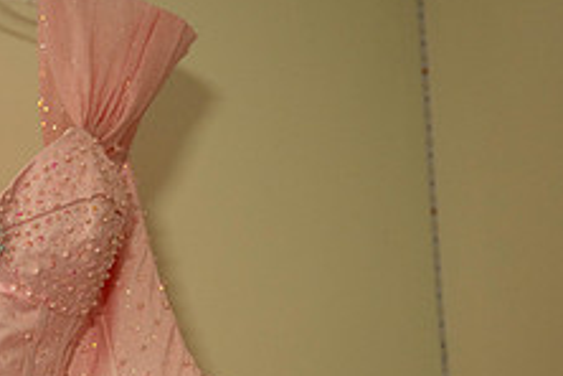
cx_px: -20
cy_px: 372
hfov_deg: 18.5
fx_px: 1673
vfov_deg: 12.6
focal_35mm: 107
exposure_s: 1/200
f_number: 2.8
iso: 640
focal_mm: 41
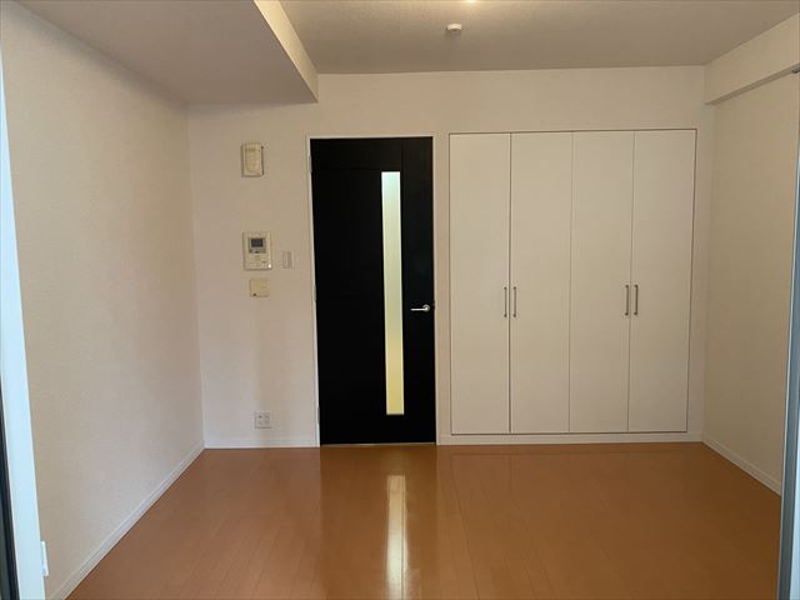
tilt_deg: -6.5
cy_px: 300
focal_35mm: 26
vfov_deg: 53.1
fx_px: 601
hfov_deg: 67.3
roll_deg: +0.8
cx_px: 400
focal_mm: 4.25
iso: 250
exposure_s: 1/50
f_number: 1.8
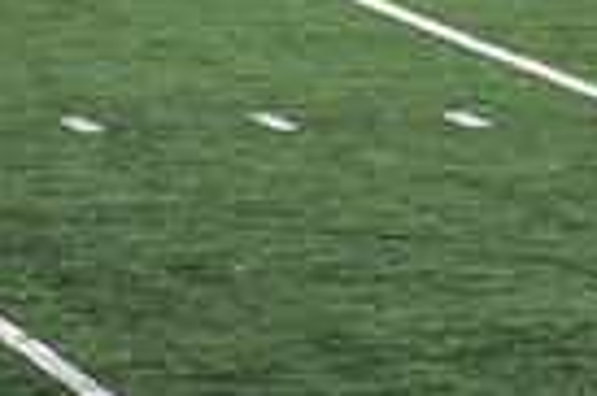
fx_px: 10866
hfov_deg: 3.1
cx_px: 976
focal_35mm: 656
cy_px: 833
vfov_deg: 2.1
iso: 160
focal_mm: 155
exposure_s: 1/1000
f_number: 5
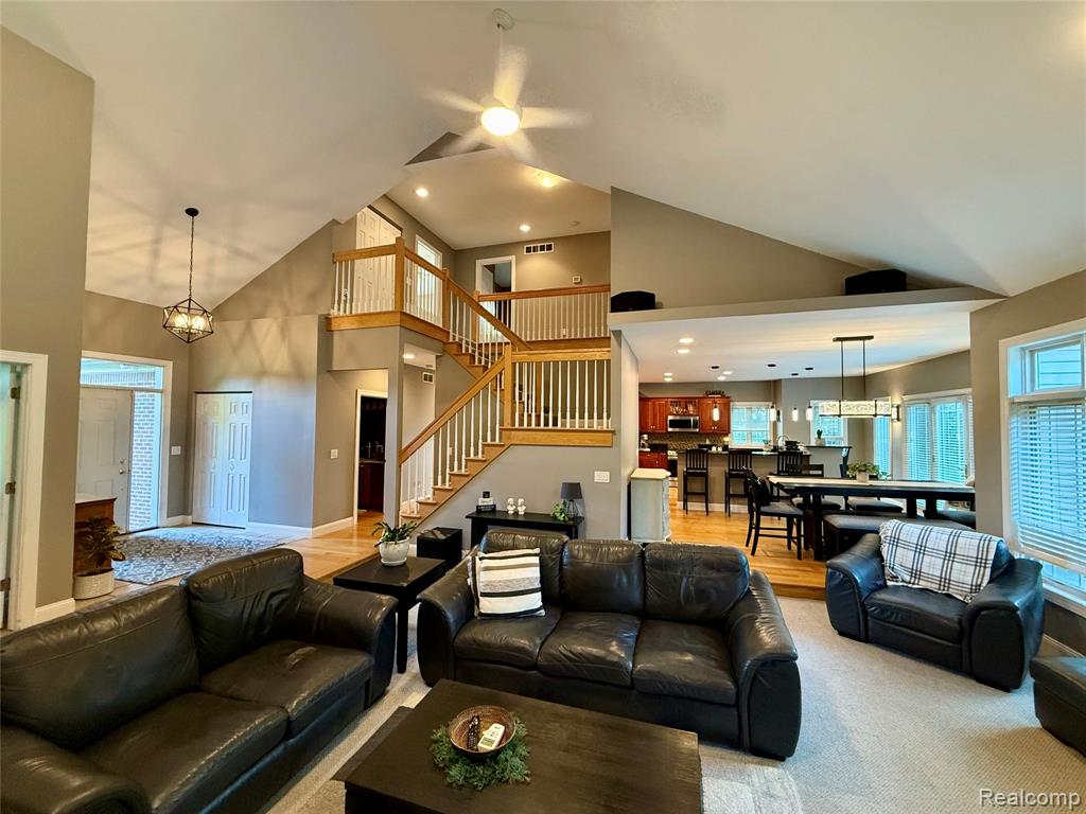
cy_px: 407
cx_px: 543
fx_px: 439
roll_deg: -0.1
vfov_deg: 85.7
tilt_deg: +2.7
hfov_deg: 102.1
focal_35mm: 14
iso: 500
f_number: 2.2
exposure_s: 1/60
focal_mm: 2.22
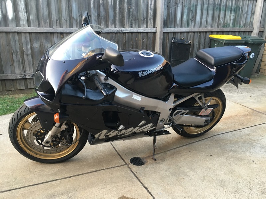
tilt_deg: -17.0
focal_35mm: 29
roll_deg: -0.6
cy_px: 100
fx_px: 223
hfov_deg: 61.7
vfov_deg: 48.2
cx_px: 133
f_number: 2.2
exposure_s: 1/33
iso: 50
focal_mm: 4.15
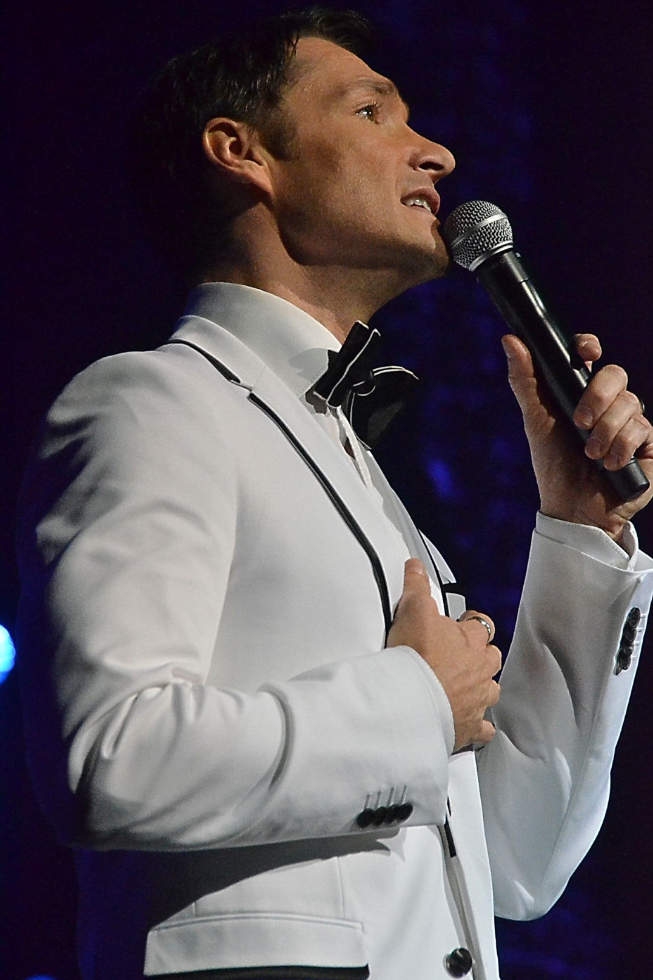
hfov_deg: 5.3
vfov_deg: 8.0
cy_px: 489
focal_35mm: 257
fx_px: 6990
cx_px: 327
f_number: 8
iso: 6400
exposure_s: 1/500
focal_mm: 170
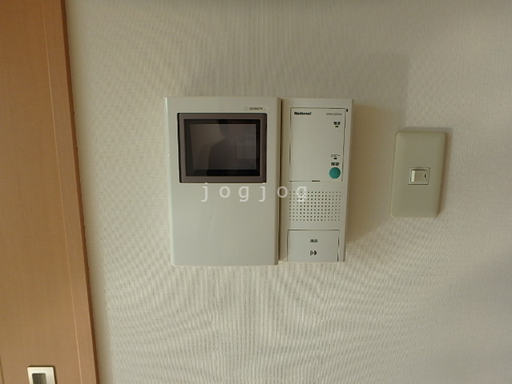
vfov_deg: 63.4
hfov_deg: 79.0
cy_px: 192
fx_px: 311
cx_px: 256
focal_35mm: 21
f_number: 3.5
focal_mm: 3.7
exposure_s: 1/250
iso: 125
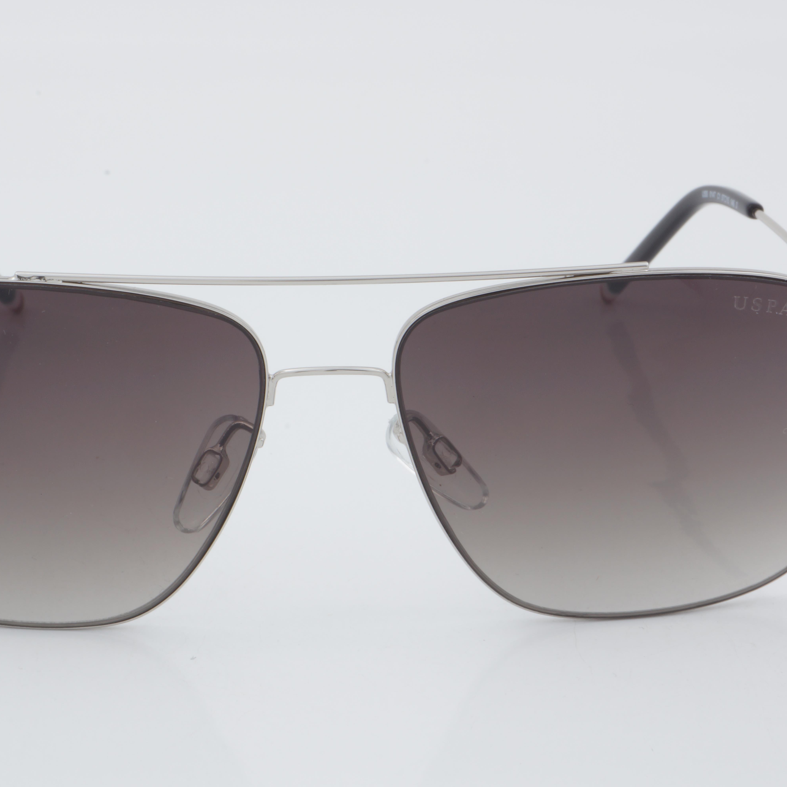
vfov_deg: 16.5
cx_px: 325
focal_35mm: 106
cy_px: 395
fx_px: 2717
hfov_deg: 16.5
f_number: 32
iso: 100
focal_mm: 55
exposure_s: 1/3
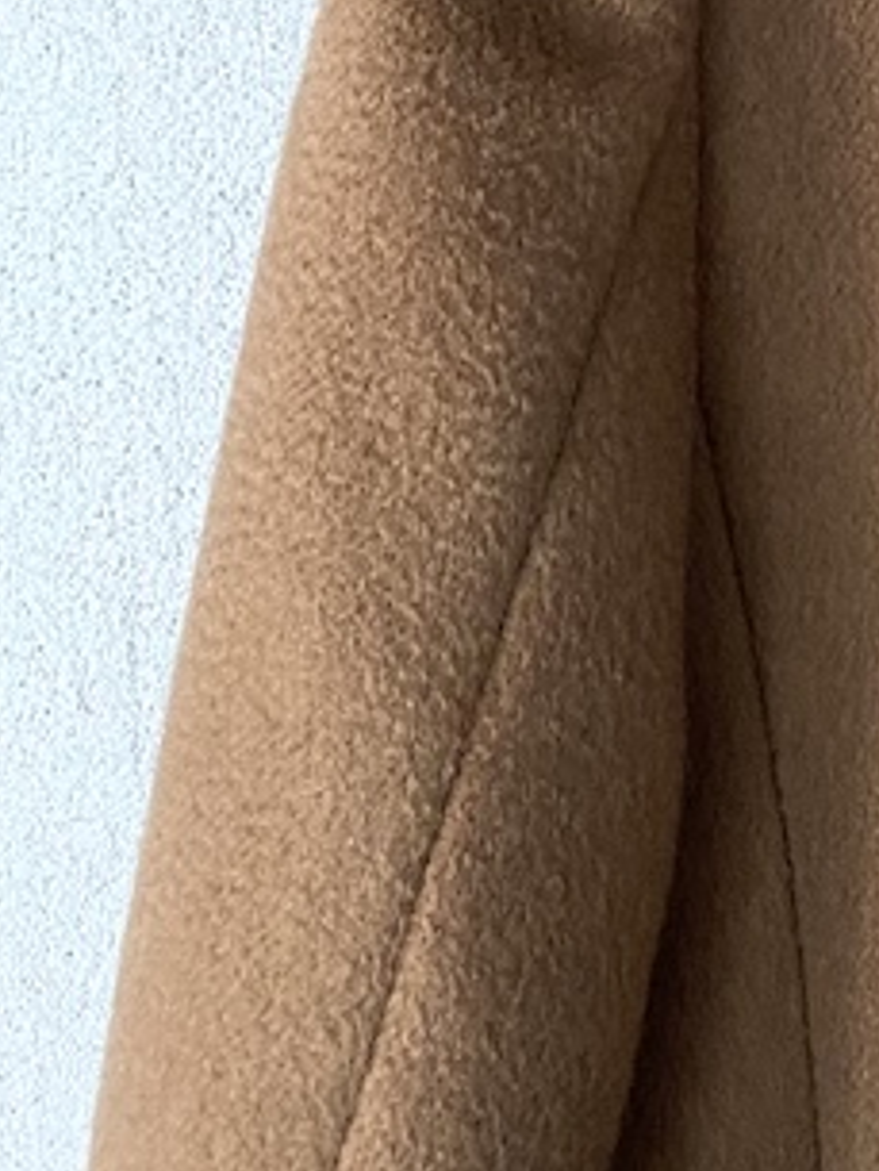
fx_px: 3079
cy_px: -152
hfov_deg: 14.8
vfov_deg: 20.4
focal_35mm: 91
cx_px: 1420
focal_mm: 4.25
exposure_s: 1/60
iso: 160
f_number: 1.8
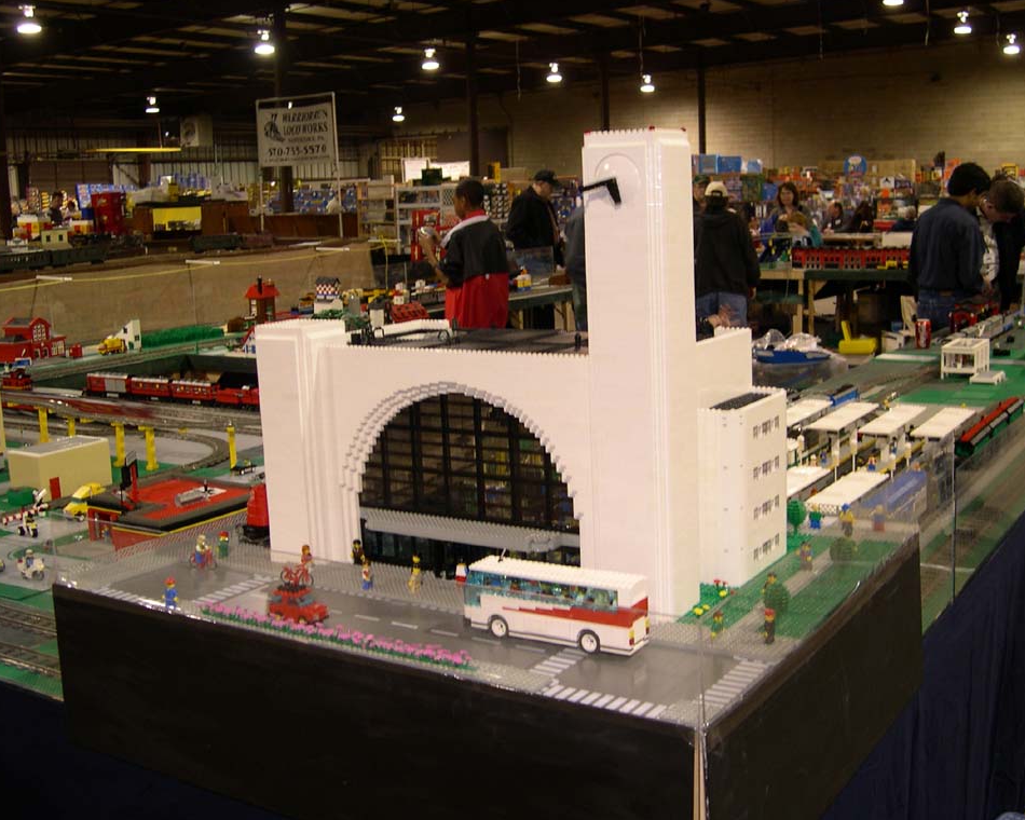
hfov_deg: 45.8
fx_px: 1213
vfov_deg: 37.3
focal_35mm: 40
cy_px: 408
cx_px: 541
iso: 100
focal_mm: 8
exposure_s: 1/5.8
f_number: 2.8
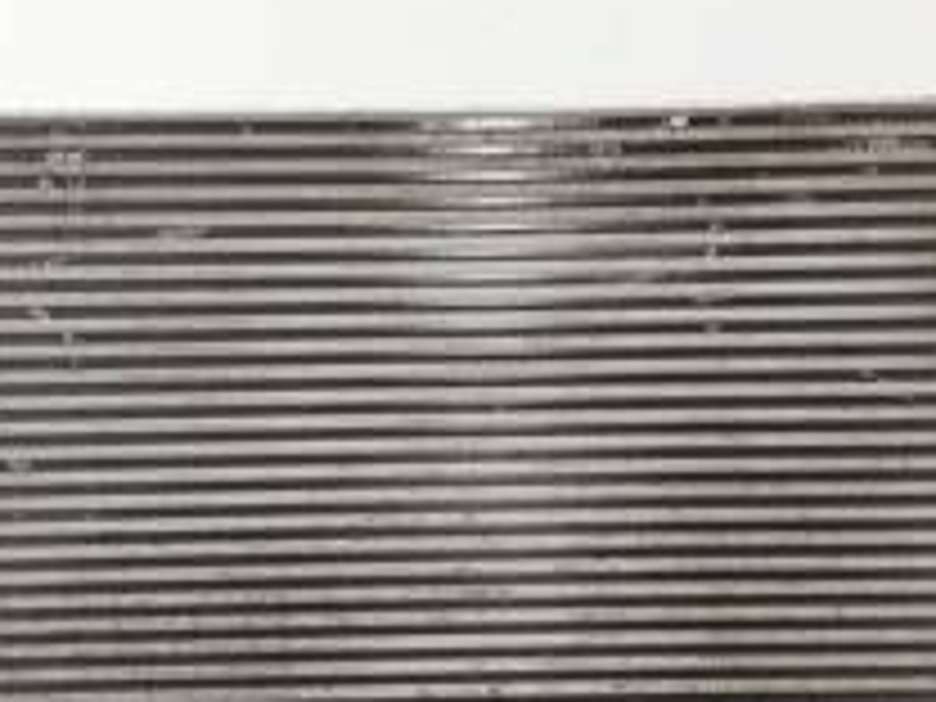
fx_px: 1352
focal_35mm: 50
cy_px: 288
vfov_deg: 29.1
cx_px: 518
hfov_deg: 38.1
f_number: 2.4
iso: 50
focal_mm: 4.3
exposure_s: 1/200
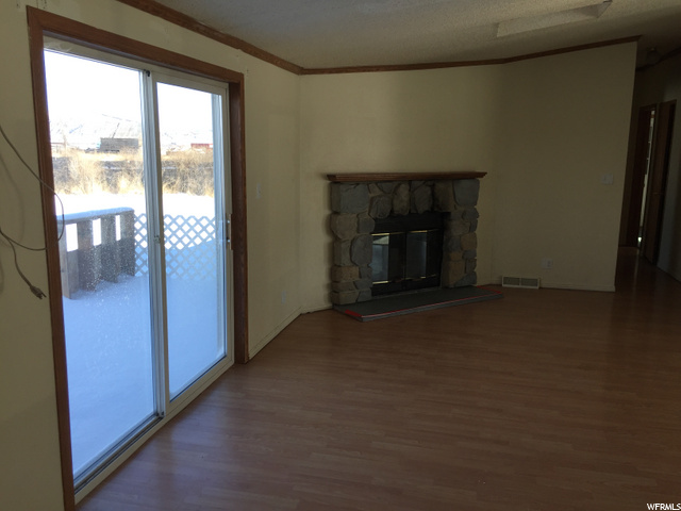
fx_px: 571
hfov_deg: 61.7
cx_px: 340
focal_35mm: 29
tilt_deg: -5.8
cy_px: 256
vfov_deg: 48.2
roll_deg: -0.9
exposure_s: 1/269
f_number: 2.2
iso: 32
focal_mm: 4.15
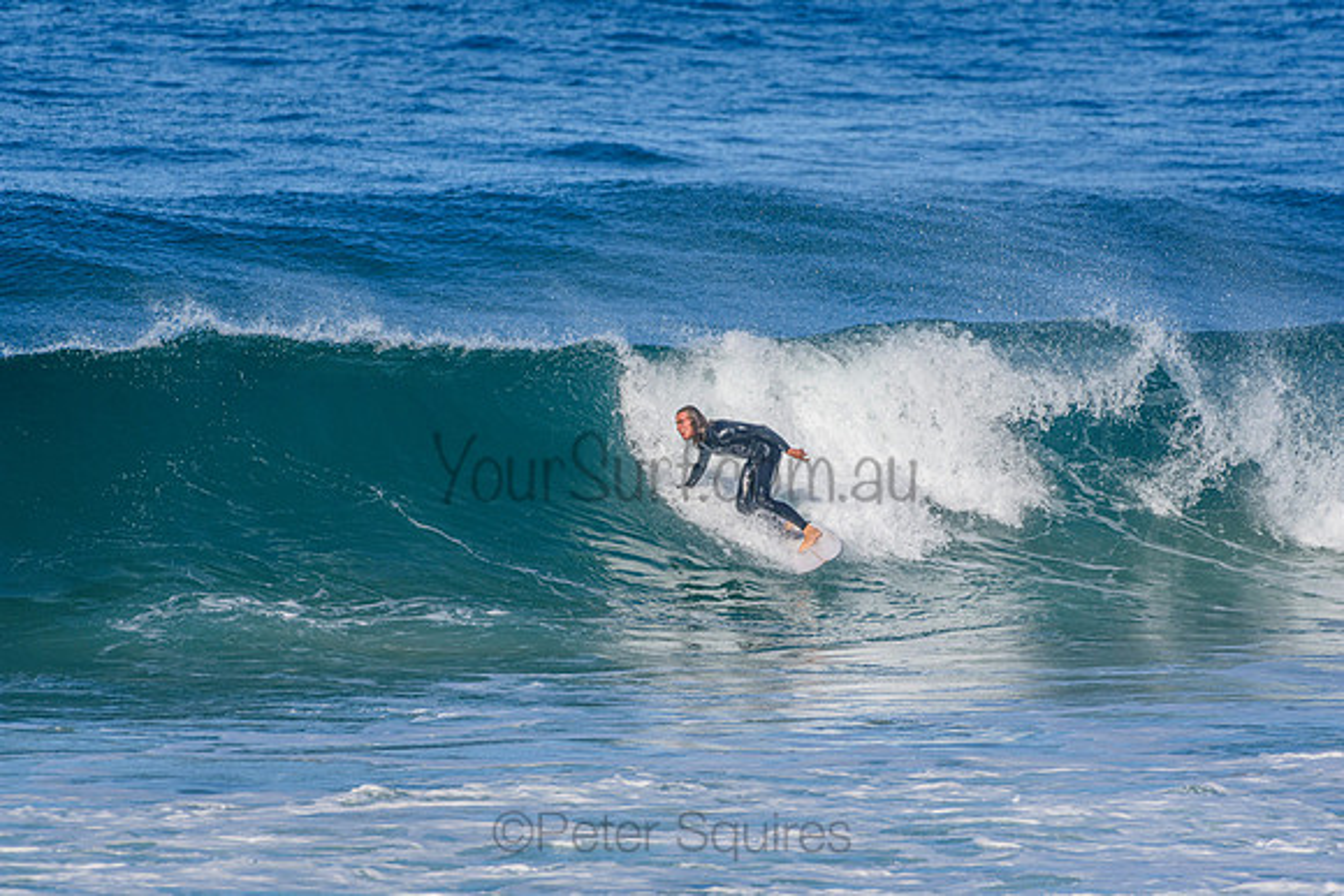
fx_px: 28005
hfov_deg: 2.7
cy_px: 448
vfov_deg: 1.8
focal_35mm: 750
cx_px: 672
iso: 280
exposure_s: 1/2000
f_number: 5.6
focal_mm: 500
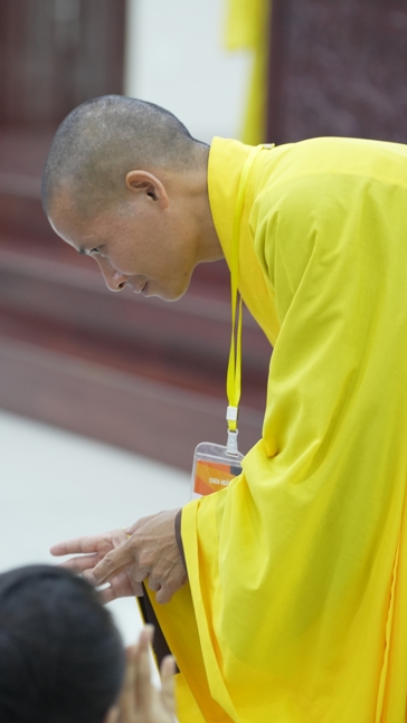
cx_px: 109
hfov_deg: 7.2
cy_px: 361
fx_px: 3242
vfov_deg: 12.7
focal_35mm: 169
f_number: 2.8
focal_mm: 107
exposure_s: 1/125
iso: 2500
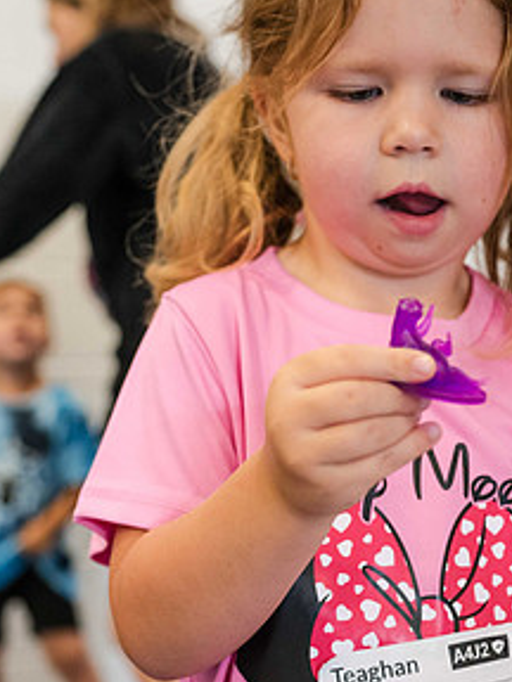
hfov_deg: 21.0
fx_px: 1380
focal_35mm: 70
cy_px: 336
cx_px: 258
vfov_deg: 27.8
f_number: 2.8
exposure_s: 1/125
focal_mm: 35
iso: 2500
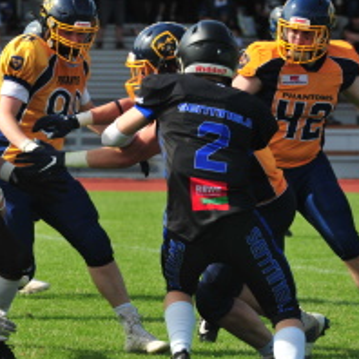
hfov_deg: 4.1
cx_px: 4
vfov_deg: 4.1
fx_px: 5045
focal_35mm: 430
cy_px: 179
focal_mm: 200
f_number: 5.6
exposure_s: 1/1250
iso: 500
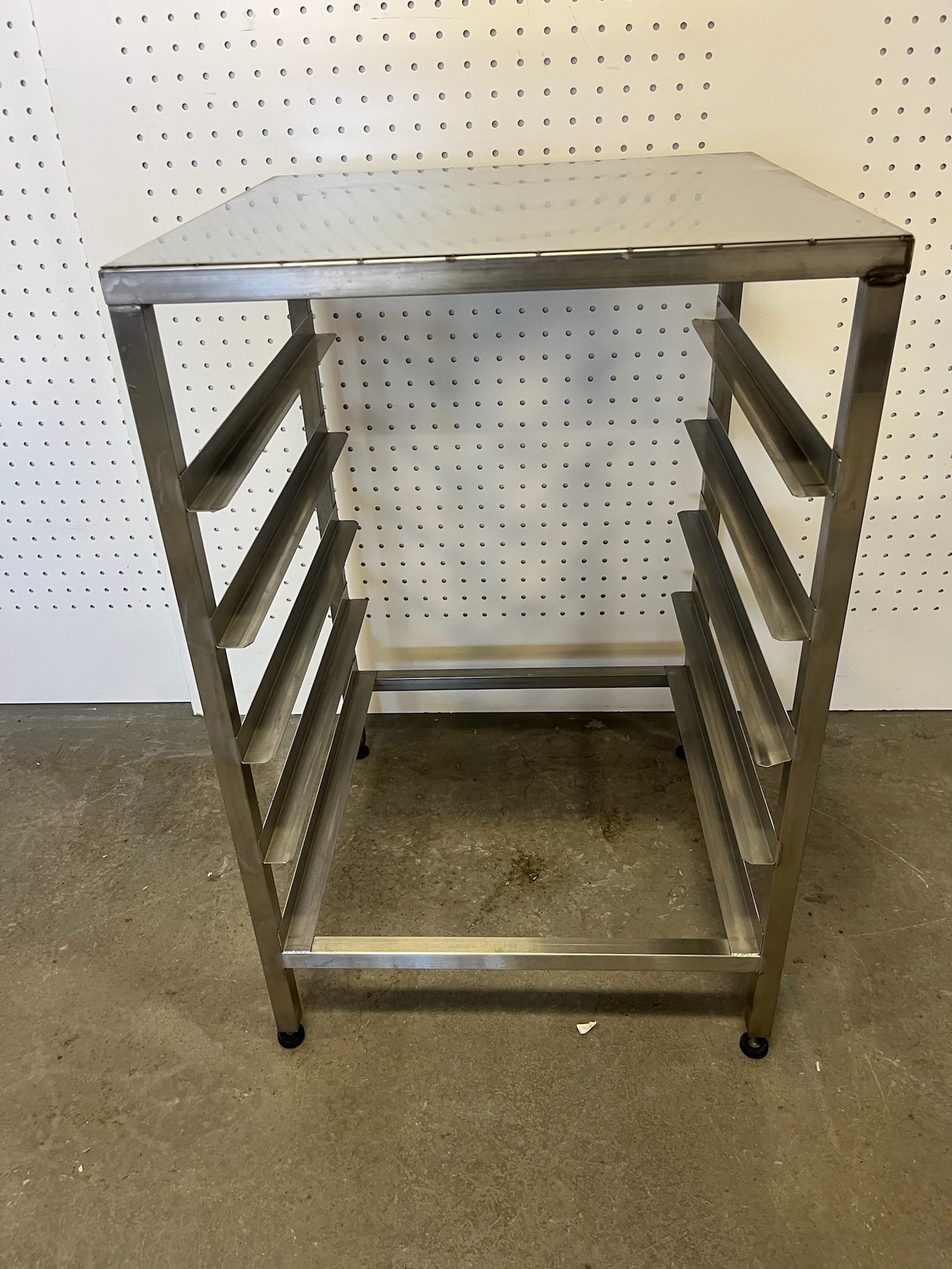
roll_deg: +2.2
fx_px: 953
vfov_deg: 67.3
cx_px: 476
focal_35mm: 26
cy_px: 634
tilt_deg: -31.9
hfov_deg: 53.1
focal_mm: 5.1
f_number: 1.6
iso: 80
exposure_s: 1/50
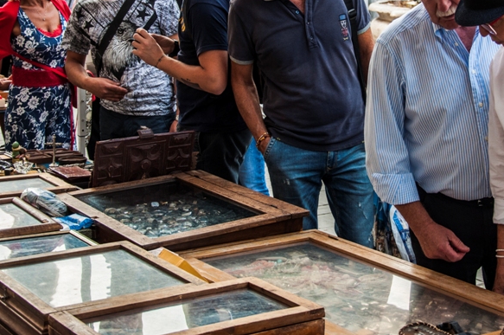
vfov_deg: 17.1
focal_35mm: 79
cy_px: 86
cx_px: 323
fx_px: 1104
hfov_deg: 25.6
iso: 200
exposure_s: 1/160
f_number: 4.2
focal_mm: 30
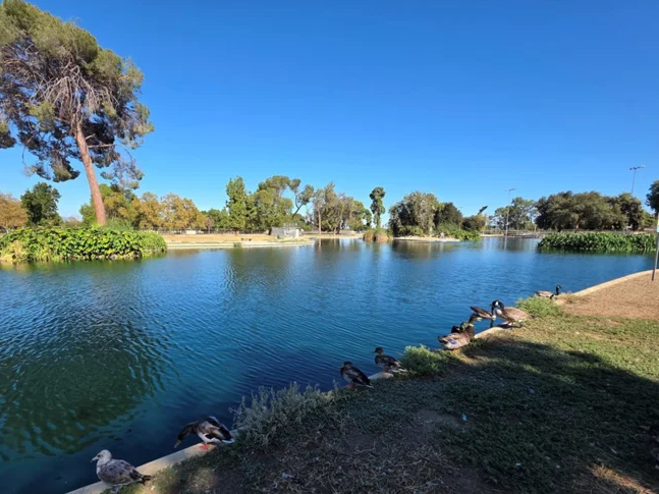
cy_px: 270
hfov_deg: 98.0
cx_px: 302
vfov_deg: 81.5
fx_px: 286
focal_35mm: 15
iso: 40
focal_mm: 2.2
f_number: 1.9
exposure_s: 1/1215
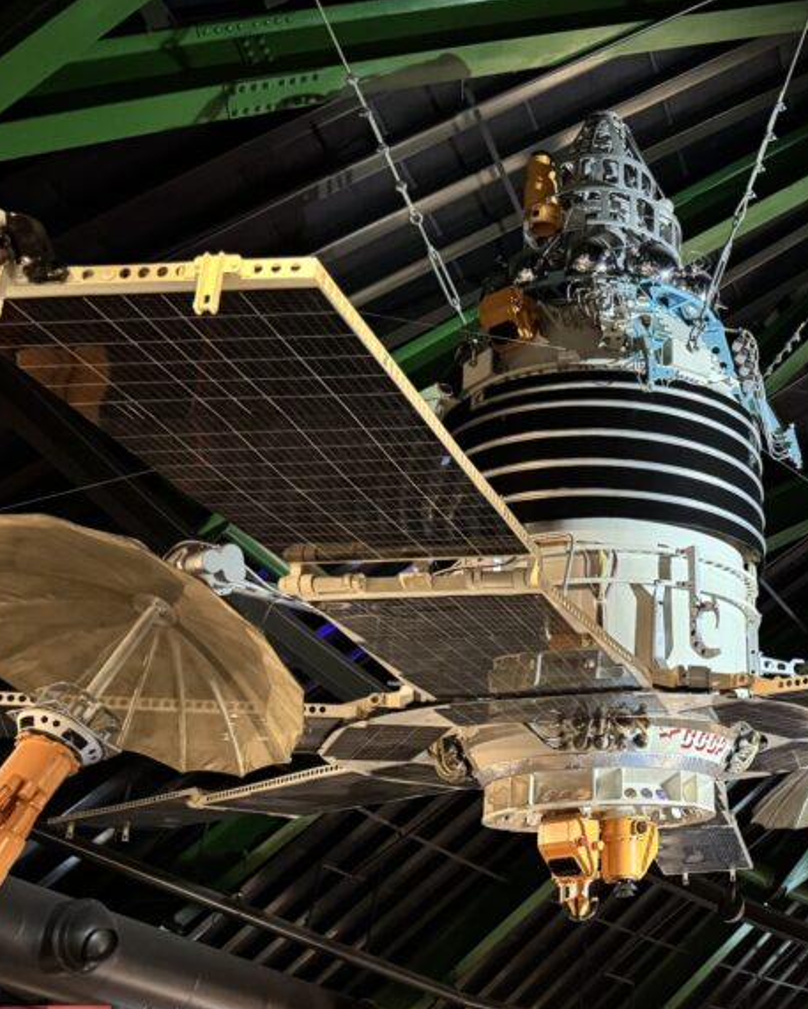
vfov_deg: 43.8
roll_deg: +1.1
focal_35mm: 42
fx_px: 1255
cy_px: 475
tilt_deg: +34.4
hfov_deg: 33.5
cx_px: 748
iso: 1250
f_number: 1.78
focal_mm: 6.76
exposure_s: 1/30
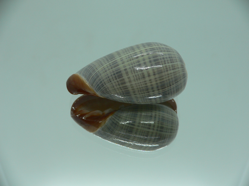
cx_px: 124
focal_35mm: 35
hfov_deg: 52.6
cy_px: 93
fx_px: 252
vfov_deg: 40.7
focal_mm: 4.6
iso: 80
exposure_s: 1/60
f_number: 2.8
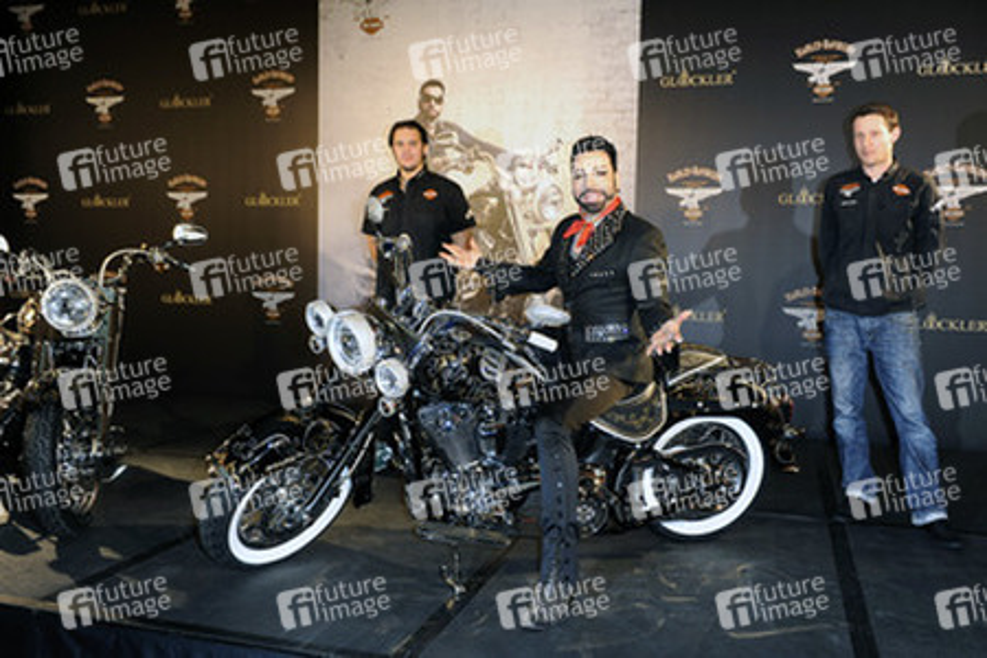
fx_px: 960
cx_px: 494
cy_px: 329
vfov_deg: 37.9
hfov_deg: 54.4
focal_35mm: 35
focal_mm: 35
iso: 1000
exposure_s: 1/100
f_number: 5
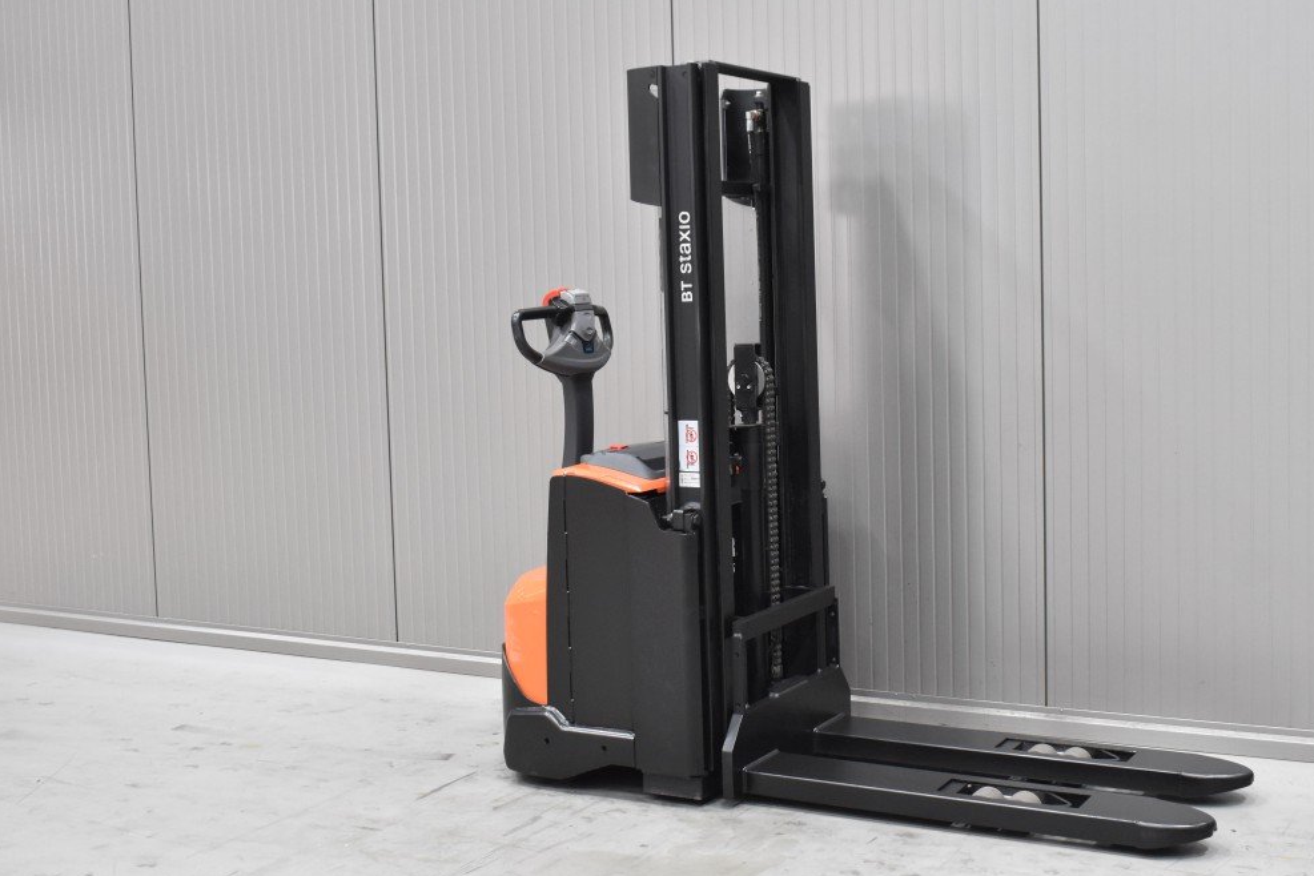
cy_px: 413
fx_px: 1665
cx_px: 791
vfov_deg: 29.5
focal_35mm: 46
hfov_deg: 42.9
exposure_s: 1/30
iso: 1600
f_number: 5
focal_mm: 25
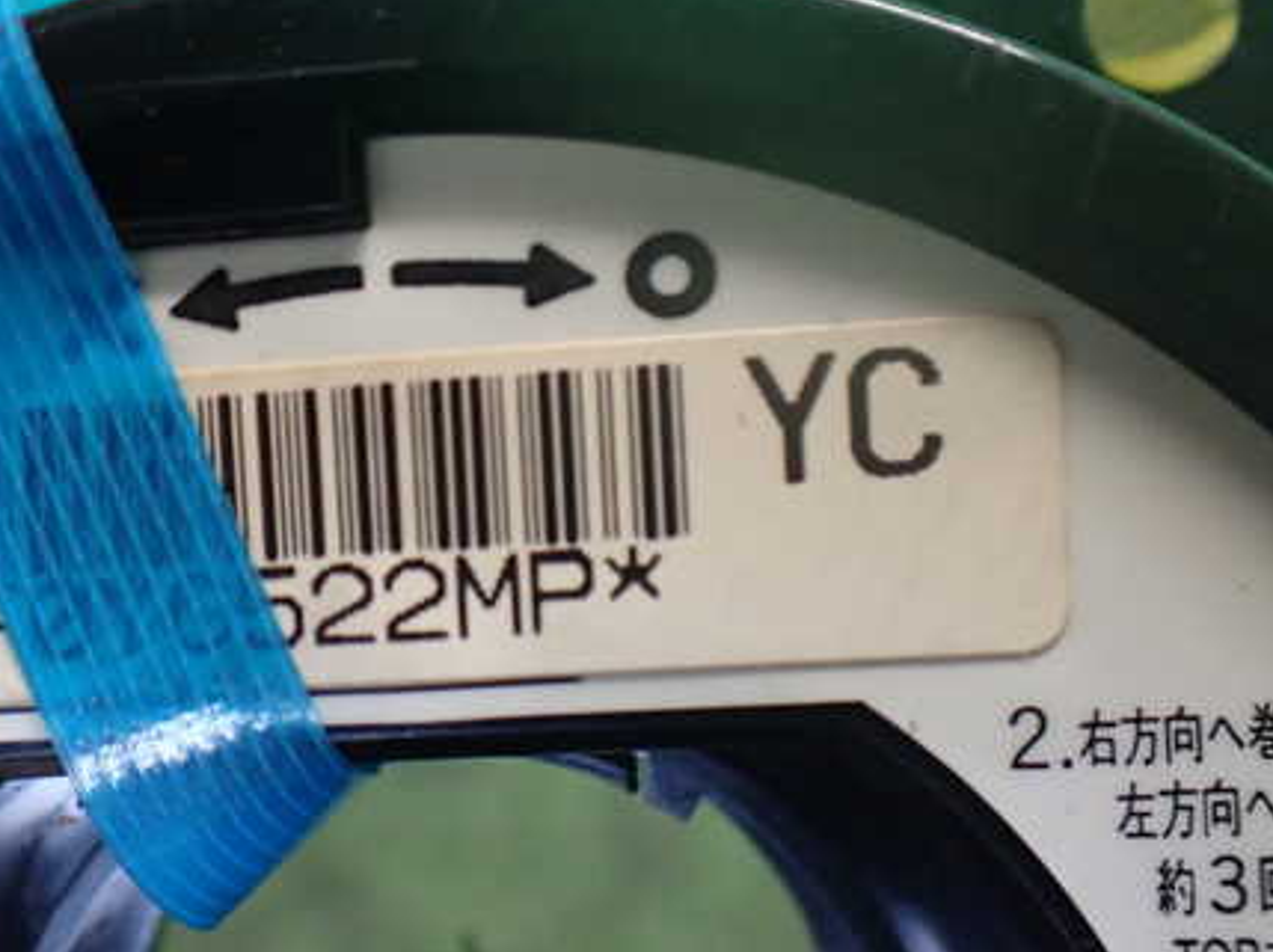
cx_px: 412
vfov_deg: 34.3
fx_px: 1543
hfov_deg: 44.1
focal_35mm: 42
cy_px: 463
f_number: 2.3
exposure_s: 1/80
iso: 800
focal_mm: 5.4
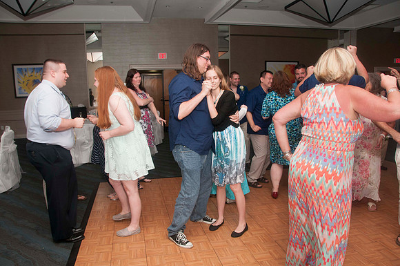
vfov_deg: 47.8
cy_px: 133
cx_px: 200
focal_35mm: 27
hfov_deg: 67.5
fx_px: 300
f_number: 5.6
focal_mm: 18
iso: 400
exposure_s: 1/60
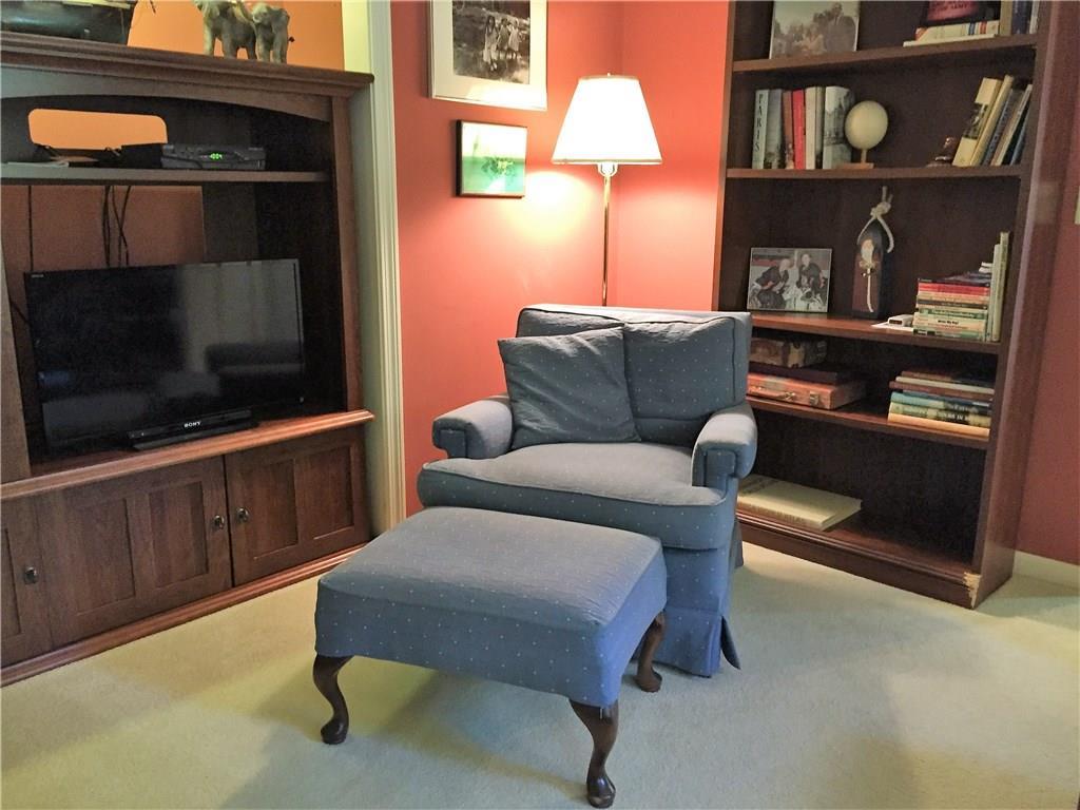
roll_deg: -1.6
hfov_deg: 61.7
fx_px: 905
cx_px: 540
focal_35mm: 29
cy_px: 405
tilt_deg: -12.2
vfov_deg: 48.2
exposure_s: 1/24
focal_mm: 4.15
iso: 250
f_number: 2.2
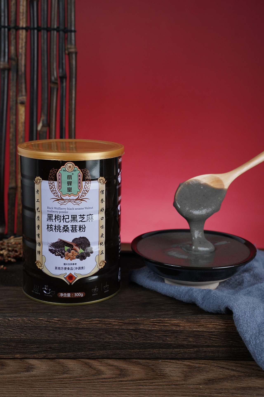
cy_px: 198
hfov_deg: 26.0
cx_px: 132
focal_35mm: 52
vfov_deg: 38.2
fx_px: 572
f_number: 9
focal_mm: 52
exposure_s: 1/100
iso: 1600
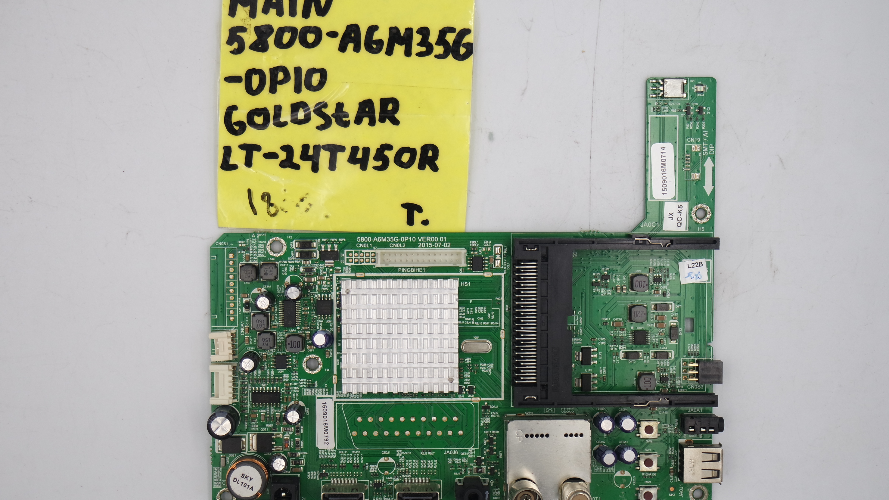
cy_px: 253
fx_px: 1344
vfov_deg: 21.1
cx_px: 444
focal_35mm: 57
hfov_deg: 36.6
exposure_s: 1/125
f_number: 5
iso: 160
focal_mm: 20
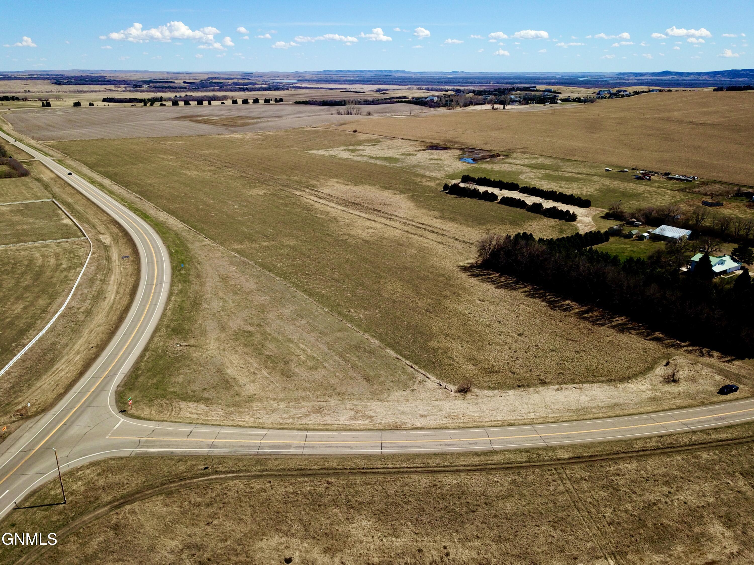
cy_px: 282
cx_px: 377
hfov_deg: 67.3
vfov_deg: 53.1
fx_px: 566
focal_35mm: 26
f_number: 2.2
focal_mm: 4.7
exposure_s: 1/2105
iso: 100
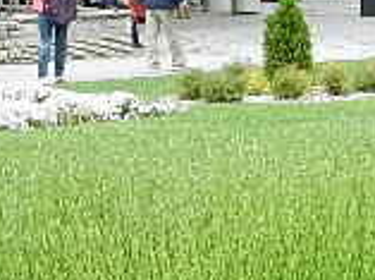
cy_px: 158
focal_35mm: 184
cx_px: 650
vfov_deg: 8.0
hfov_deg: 10.2
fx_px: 1989
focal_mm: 8.2
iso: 160
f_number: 4.2
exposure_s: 1/160
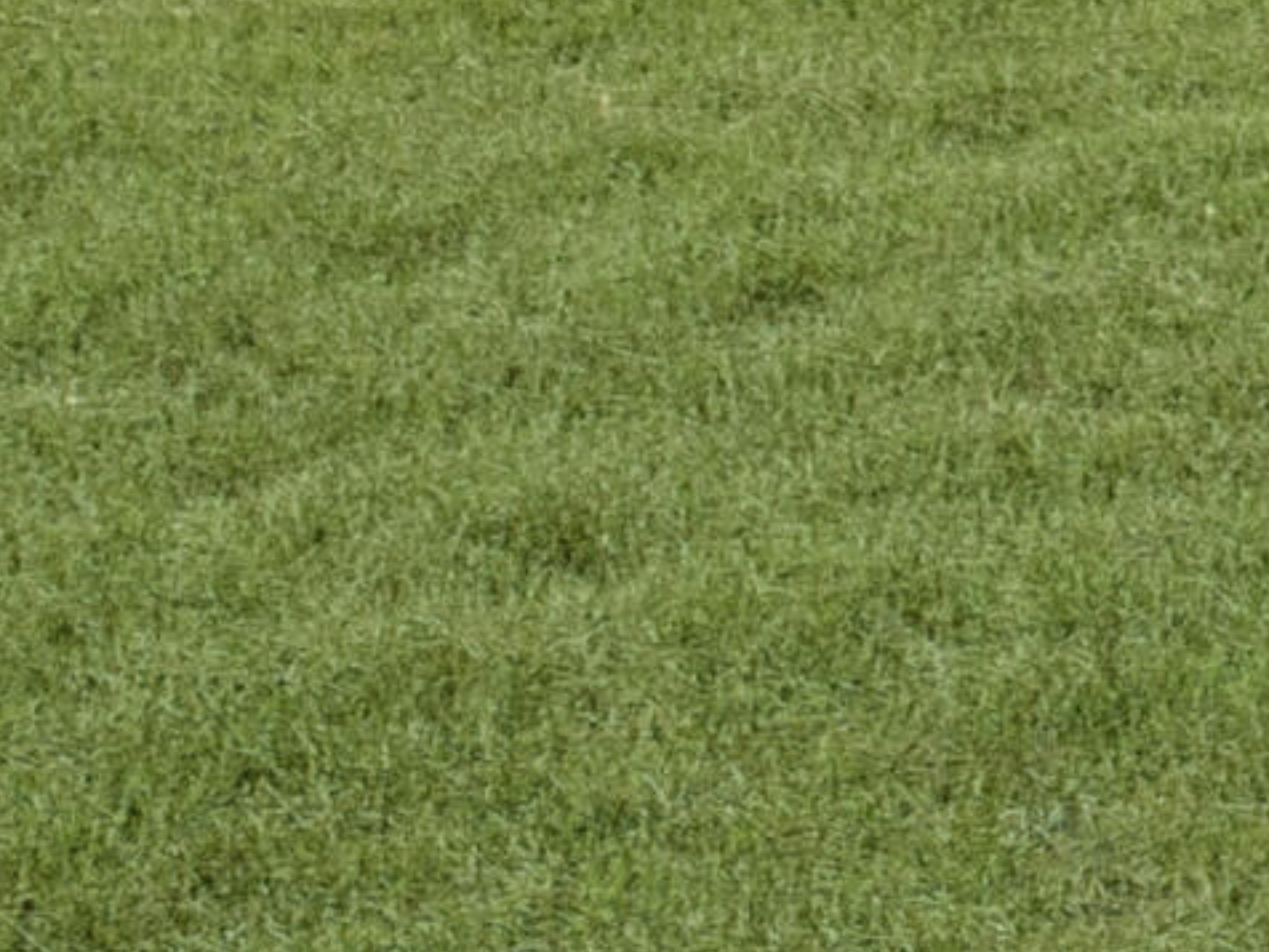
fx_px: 6012
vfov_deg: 8.4
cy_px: -1155
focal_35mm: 164
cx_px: 3074
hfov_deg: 10.4
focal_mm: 4.25
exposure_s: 1/3610
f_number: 1.8
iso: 32
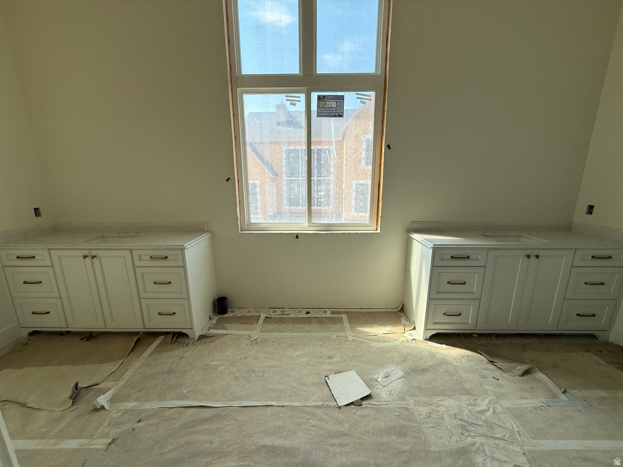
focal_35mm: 14
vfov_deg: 85.7
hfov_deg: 102.1
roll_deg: +0.5
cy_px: 234
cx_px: 312
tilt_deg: -11.3
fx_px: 252
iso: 50
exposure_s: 1/408
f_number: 2.2
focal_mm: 2.22
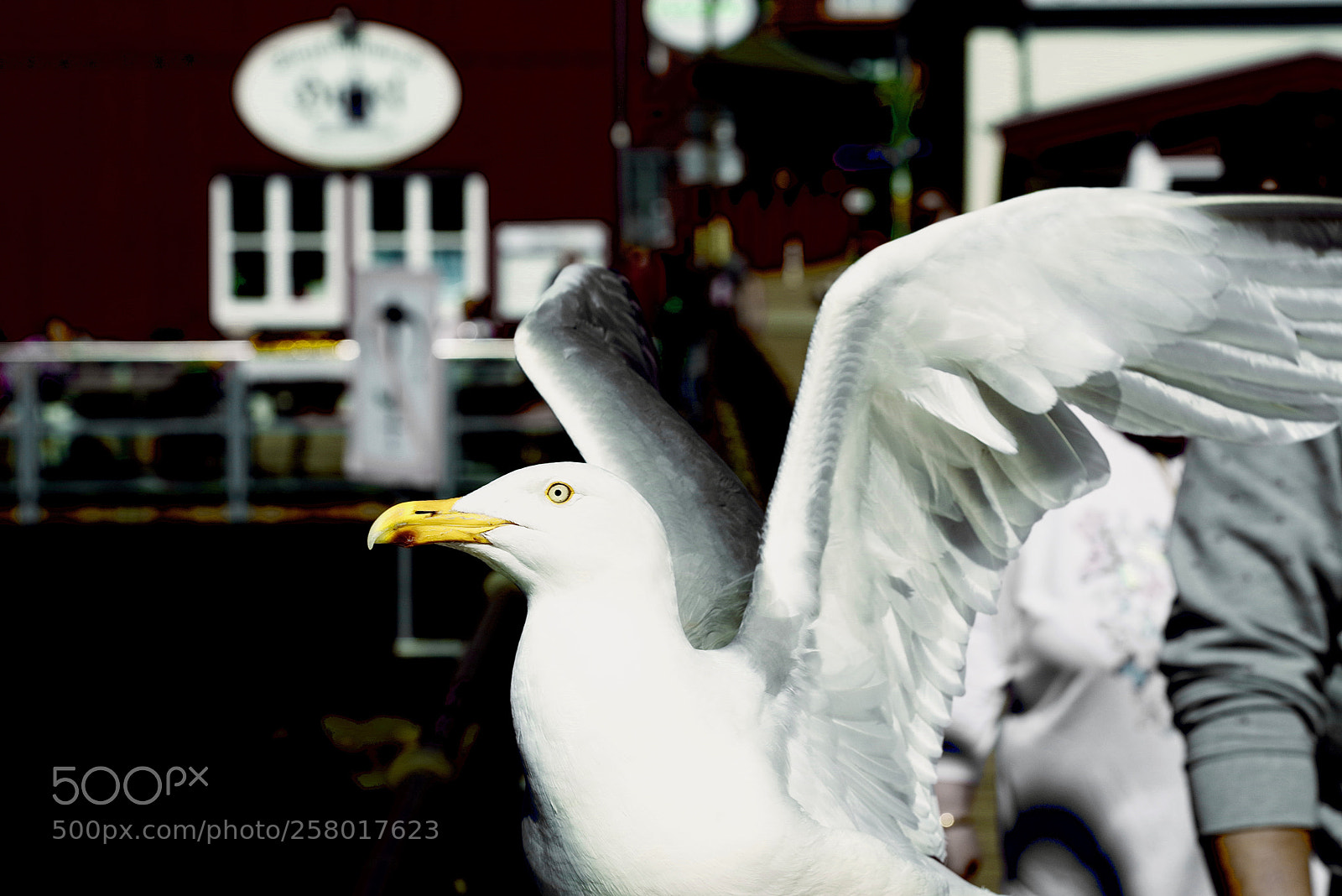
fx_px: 3542
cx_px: 671
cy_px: 448
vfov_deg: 14.4
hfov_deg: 21.5
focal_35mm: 95
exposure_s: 1/1600
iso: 400
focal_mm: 95
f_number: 9
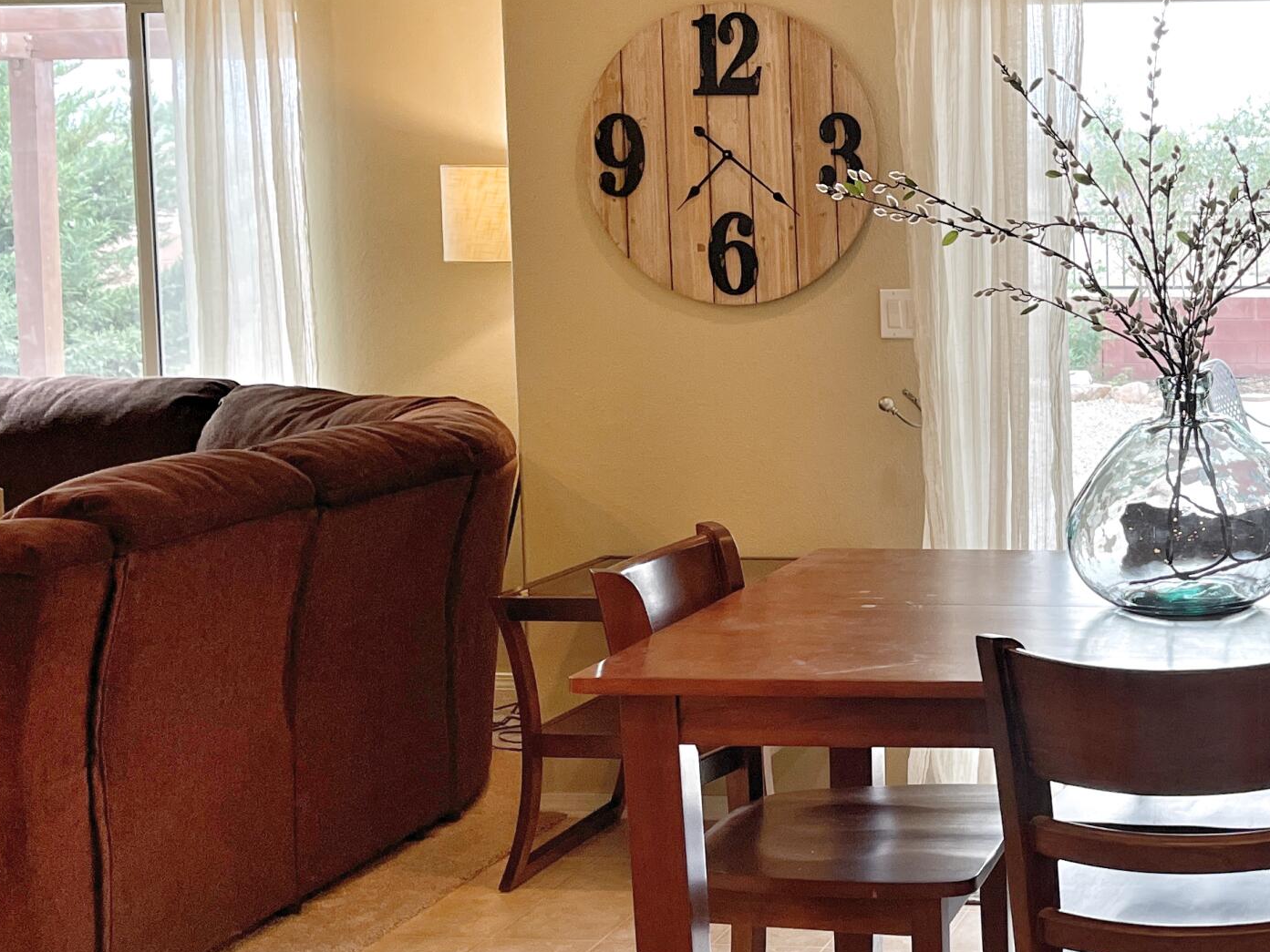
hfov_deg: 31.5
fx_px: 2055
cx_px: 1296
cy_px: 378
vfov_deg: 26.1
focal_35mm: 56
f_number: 1.6
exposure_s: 1/120
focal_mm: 5.1
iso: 125
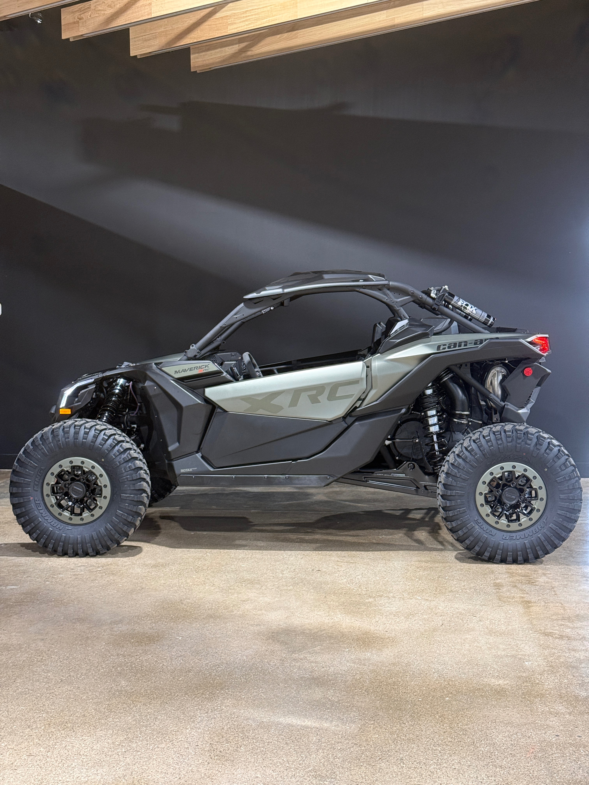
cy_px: 392
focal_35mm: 48
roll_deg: -0.5
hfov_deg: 30.3
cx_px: 294
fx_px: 1089
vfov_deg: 39.7
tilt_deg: -4.2
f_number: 1.78
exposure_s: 1/60
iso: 200
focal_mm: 6.76
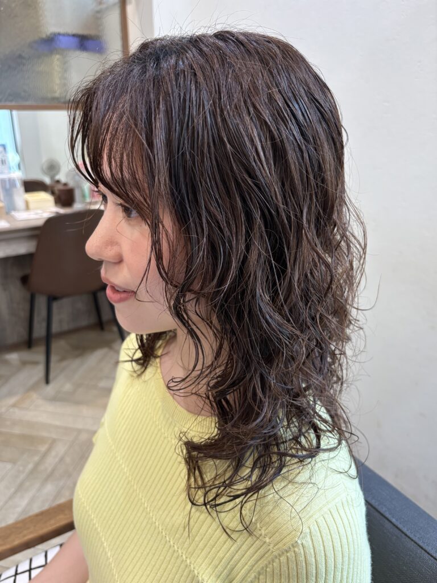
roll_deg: -0.2
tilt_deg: -21.4
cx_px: 218
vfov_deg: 67.3
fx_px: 438
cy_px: 292
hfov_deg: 53.1
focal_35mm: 26
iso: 160
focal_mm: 5.96
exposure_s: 1/100
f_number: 1.6
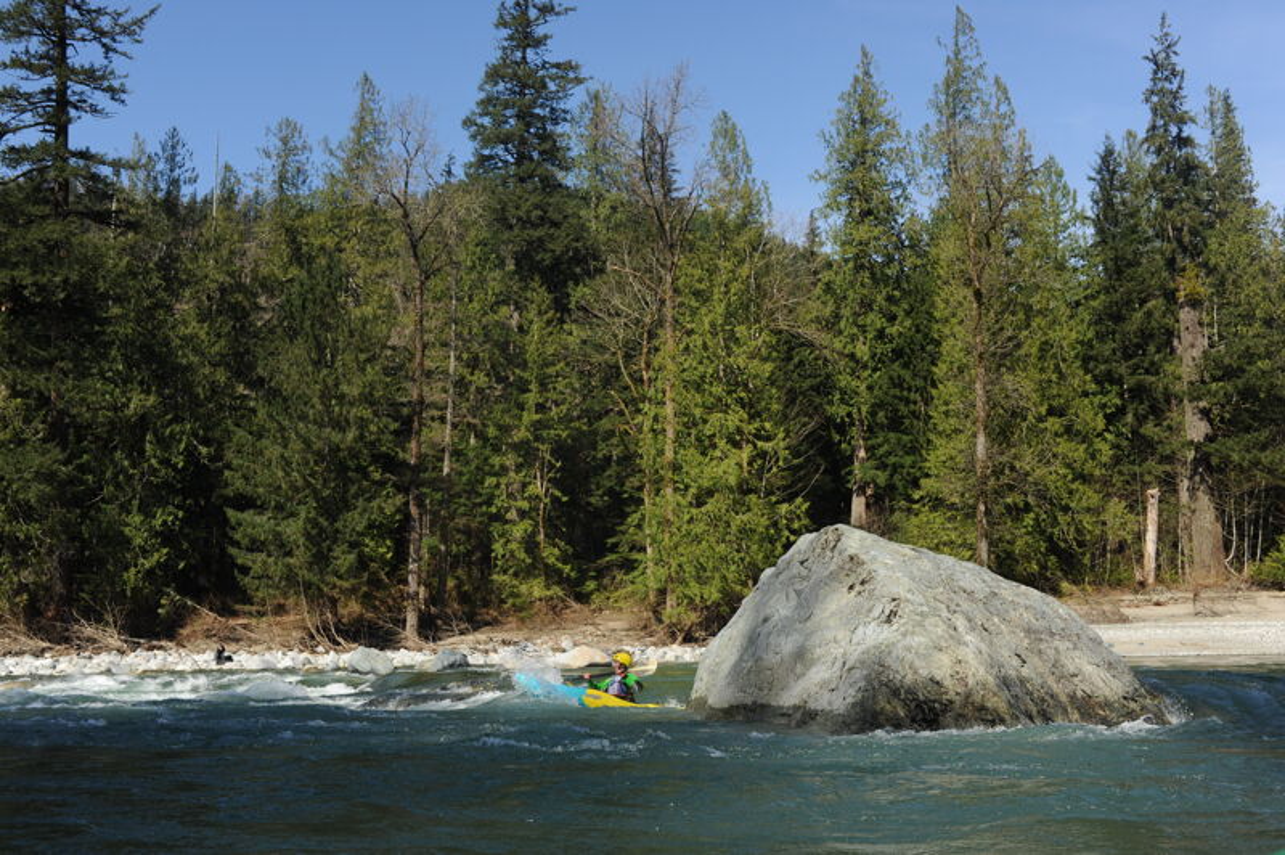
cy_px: 428
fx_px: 1248
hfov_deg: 54.5
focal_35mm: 35
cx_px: 642
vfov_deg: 37.8
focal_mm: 35
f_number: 10
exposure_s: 1/640
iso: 400
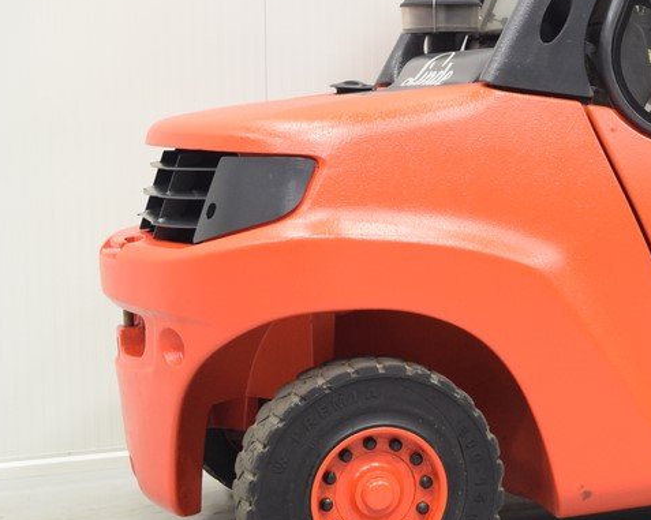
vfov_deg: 17.9
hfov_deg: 21.3
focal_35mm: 85
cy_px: 111
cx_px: 717
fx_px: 1637
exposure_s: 1/13
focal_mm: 24
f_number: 7.1
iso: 800
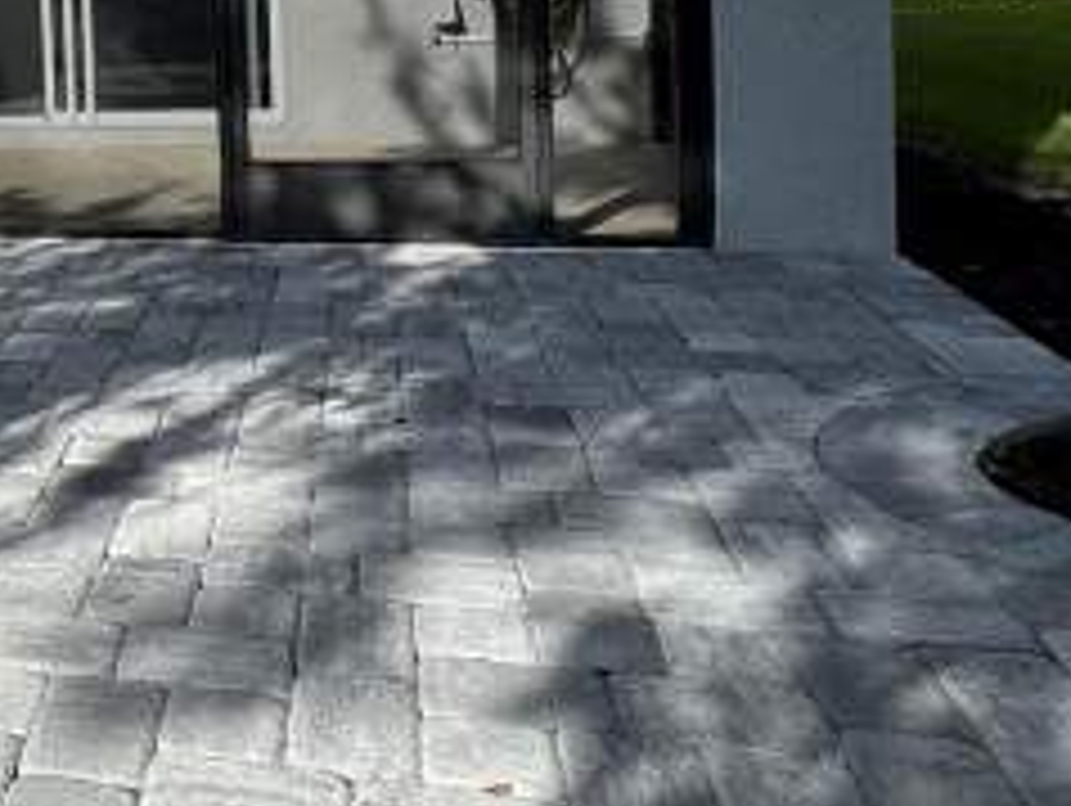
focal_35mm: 47
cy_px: 32
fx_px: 1456
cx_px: -117
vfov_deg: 29.2
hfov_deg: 34.6
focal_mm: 2.22
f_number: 2.2
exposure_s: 1/1748
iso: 50
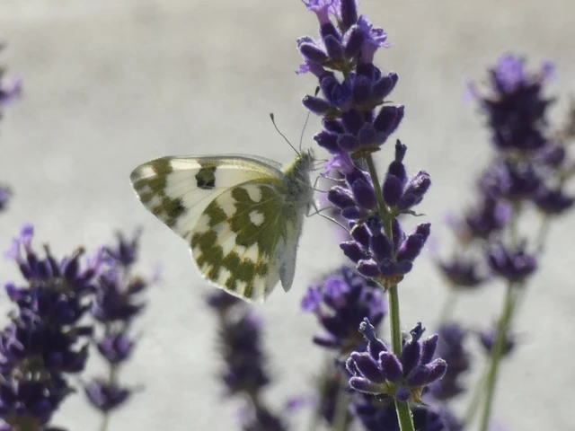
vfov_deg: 8.4
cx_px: 288
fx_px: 2940
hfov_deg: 11.2
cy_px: 216
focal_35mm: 177
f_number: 5.6
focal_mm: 31.7
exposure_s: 1/125
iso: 80
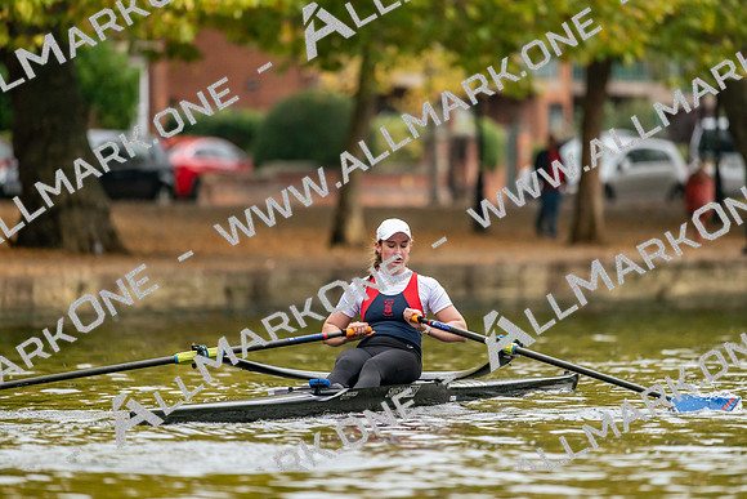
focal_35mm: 400
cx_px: 374
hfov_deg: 5.2
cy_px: 250
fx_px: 8302
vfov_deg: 3.4
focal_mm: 400
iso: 2000
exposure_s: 1/2500
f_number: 4.5
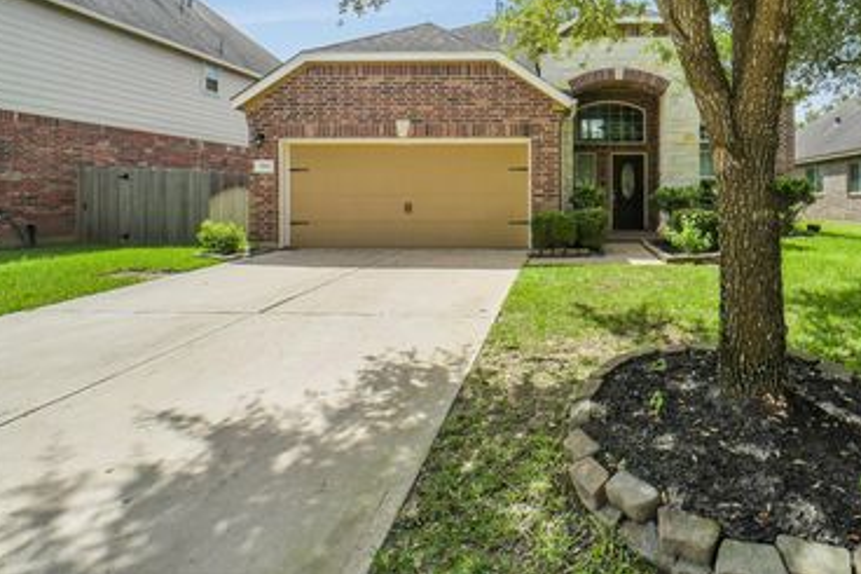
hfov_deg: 84.2
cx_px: 569
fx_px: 454
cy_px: 189
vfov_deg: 62.8
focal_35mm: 19
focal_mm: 14
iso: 500
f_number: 5
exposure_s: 1/1600
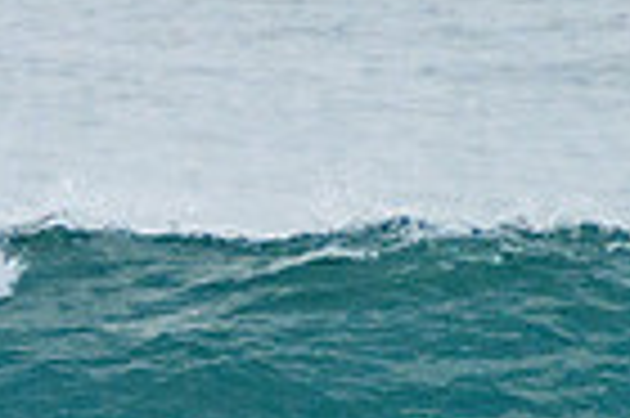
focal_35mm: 2280
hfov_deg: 0.9
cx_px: 33
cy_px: 354
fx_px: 39853
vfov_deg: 0.6
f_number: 5.6
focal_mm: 400
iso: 500
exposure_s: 1/1250
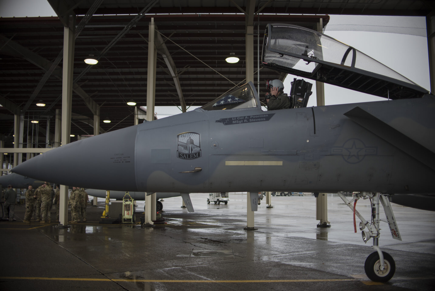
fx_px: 423
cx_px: 218
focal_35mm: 35
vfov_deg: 37.9
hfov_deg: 54.4
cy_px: 146
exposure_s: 1/1000
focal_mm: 35
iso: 250
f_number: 1.8
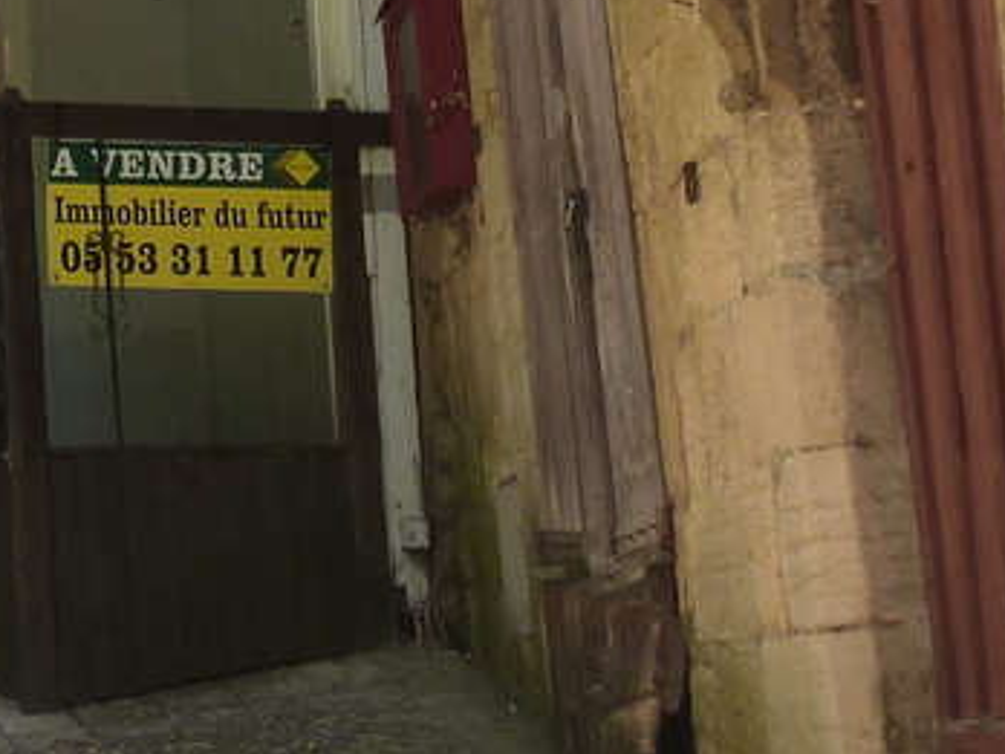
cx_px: -569
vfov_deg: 10.5
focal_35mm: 138
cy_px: -202
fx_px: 4007
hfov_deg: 13.4
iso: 125
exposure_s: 1/125
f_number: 4
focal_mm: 6.5
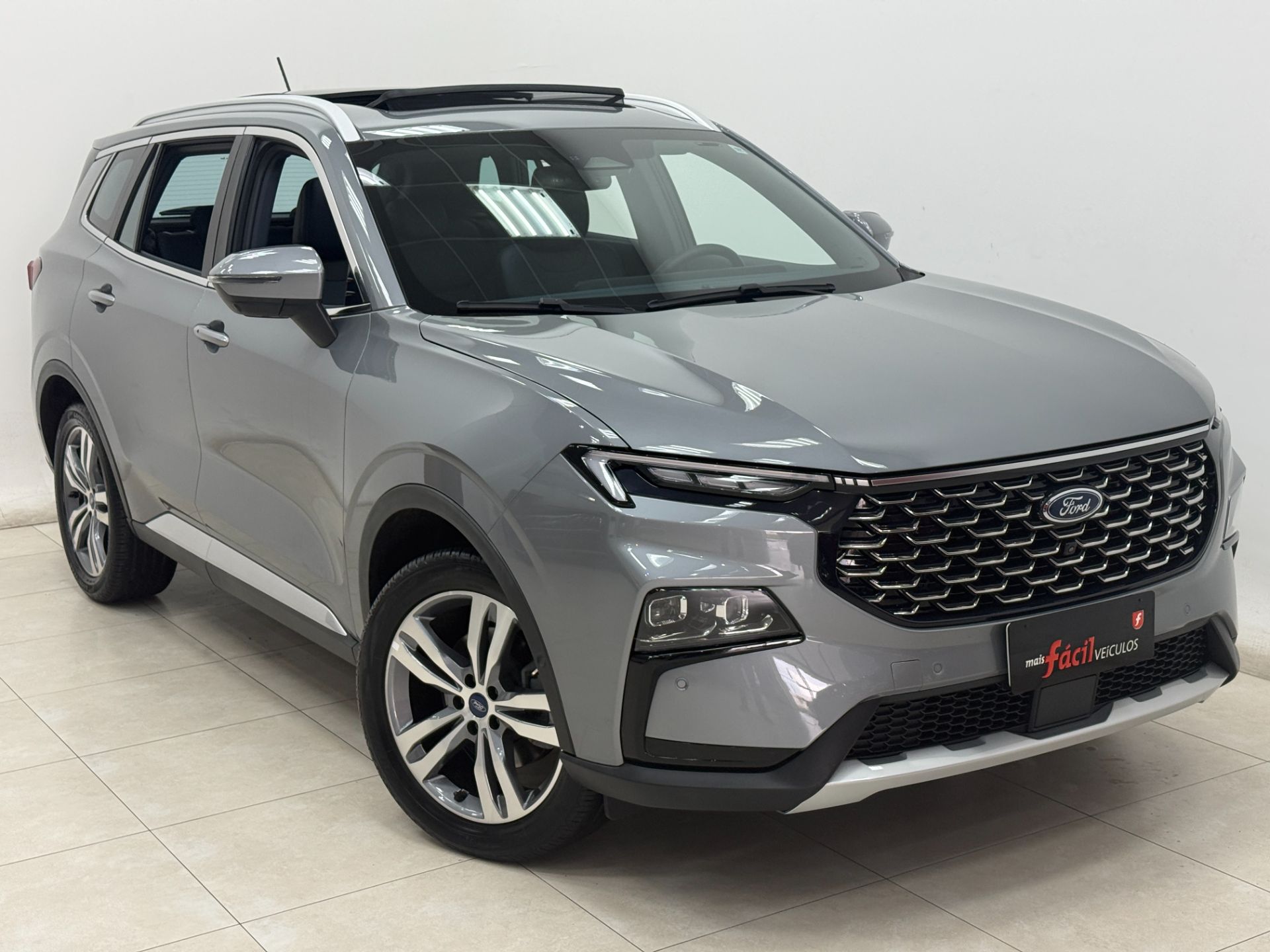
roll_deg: +1.5
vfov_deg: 30.3
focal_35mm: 48
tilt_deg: -11.2
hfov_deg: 39.7
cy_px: 476
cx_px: 635
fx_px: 1761
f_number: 1.78
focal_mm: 6.76
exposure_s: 1/120
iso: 250
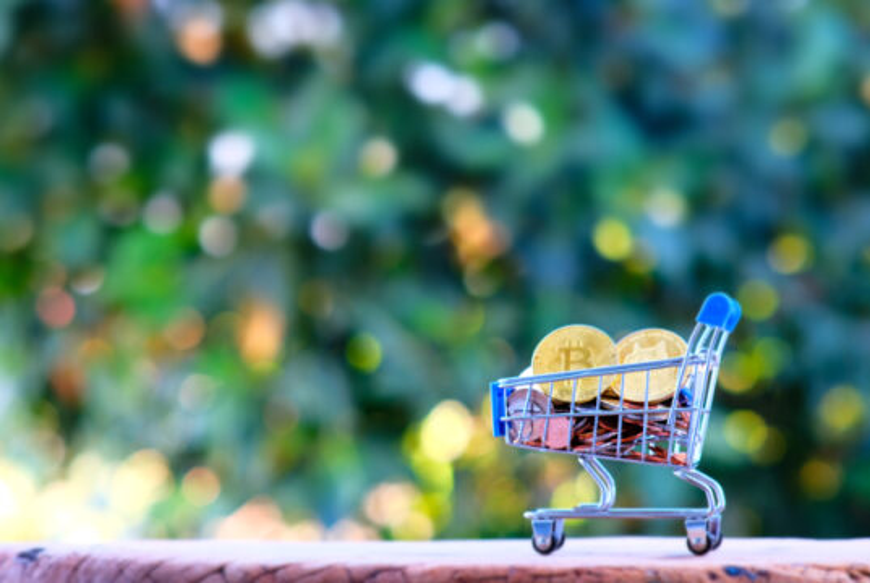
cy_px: 292
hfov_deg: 16.0
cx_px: 435
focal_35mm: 128
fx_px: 3098
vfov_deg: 10.8
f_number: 4
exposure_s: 1/45
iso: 200
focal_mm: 85
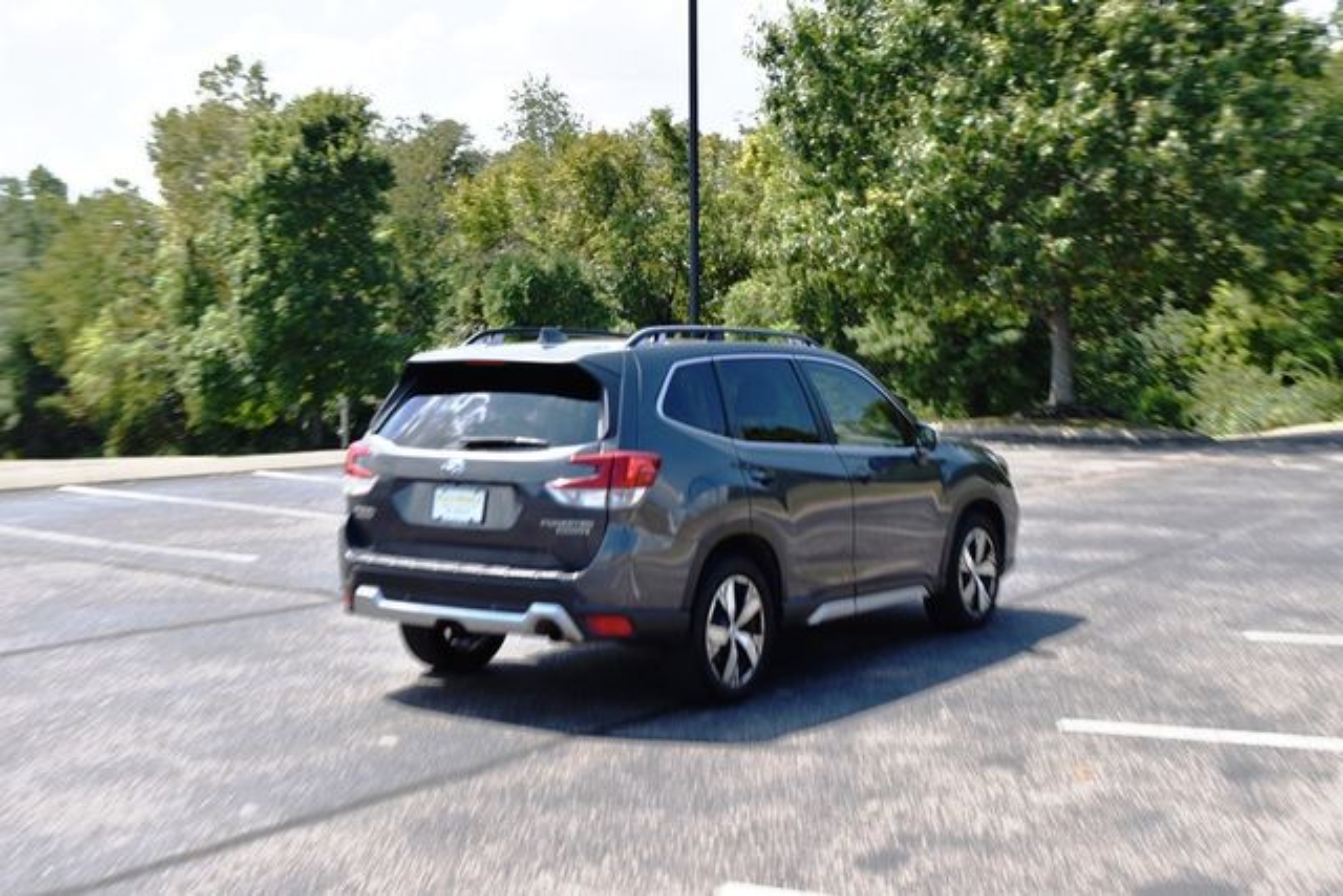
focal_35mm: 54
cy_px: 448
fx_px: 2015
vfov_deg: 25.1
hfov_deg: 36.9
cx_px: 672
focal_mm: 36
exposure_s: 1/250
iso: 125
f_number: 8
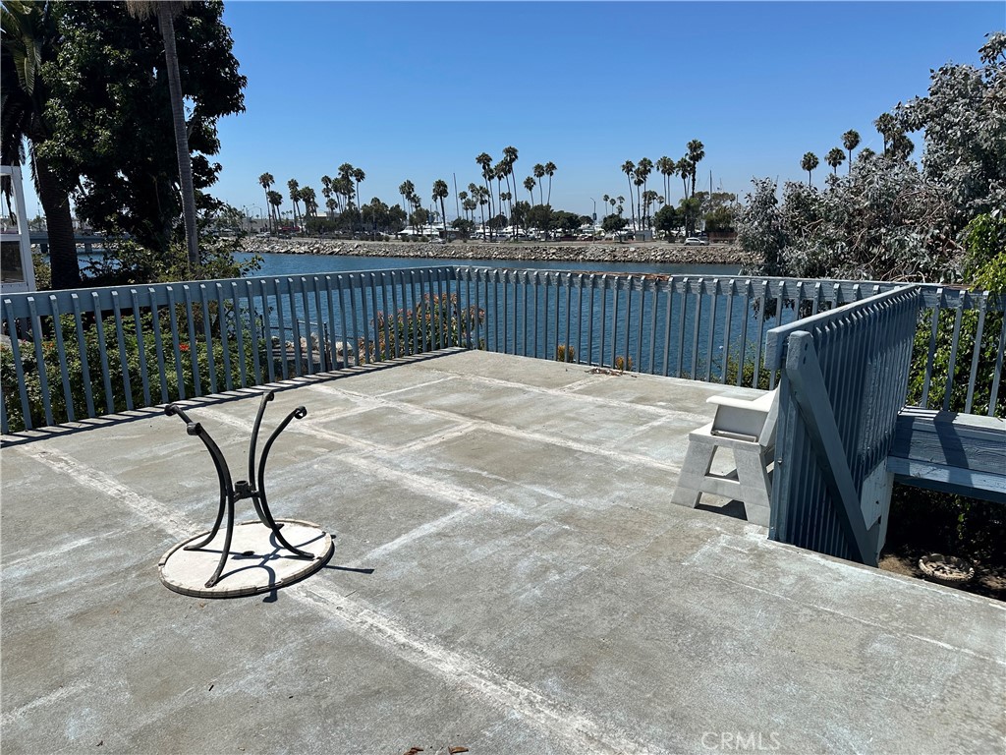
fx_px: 697
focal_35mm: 24
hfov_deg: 71.6
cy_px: 378
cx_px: 503
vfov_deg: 56.8
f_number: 1.78
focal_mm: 6.86
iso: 80
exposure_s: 1/7576
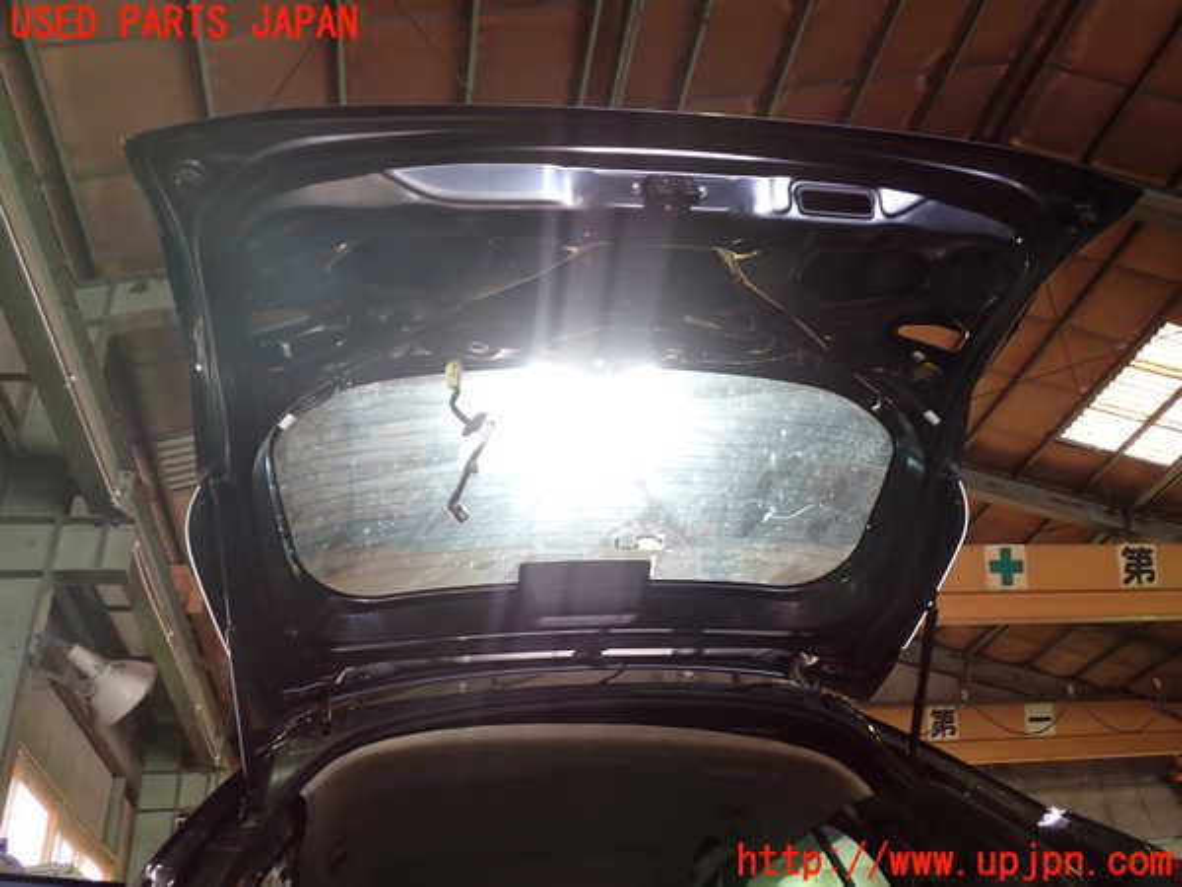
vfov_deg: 46.8
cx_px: 591
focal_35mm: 30
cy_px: 444
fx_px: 1024
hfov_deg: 60.0
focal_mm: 5.4
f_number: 2.3
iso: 200
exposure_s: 1/40
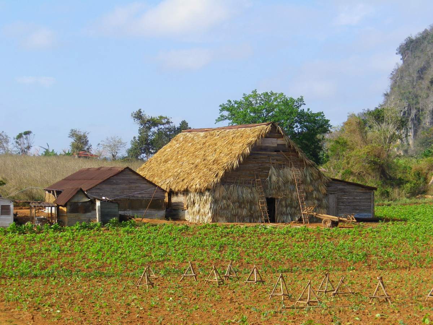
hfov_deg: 19.4
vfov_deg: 14.6
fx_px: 1263
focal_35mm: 101
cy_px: 162
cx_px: 216
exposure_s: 1/250
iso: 80
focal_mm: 17.9
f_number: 5.3
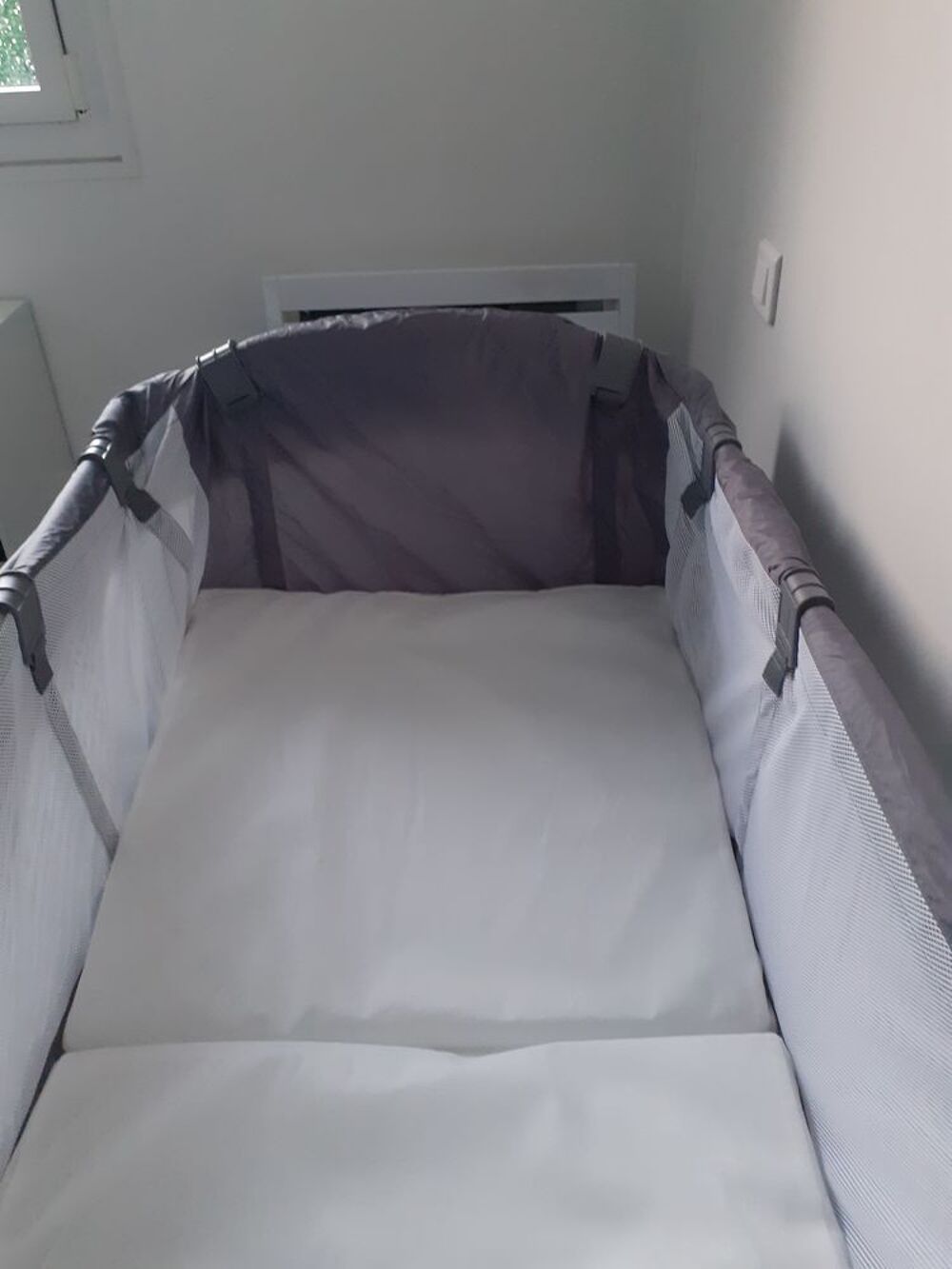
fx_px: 990
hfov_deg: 51.4
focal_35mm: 27
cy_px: 634
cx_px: 476
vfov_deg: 65.3
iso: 320
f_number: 1.9
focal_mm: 3.6
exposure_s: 1/25
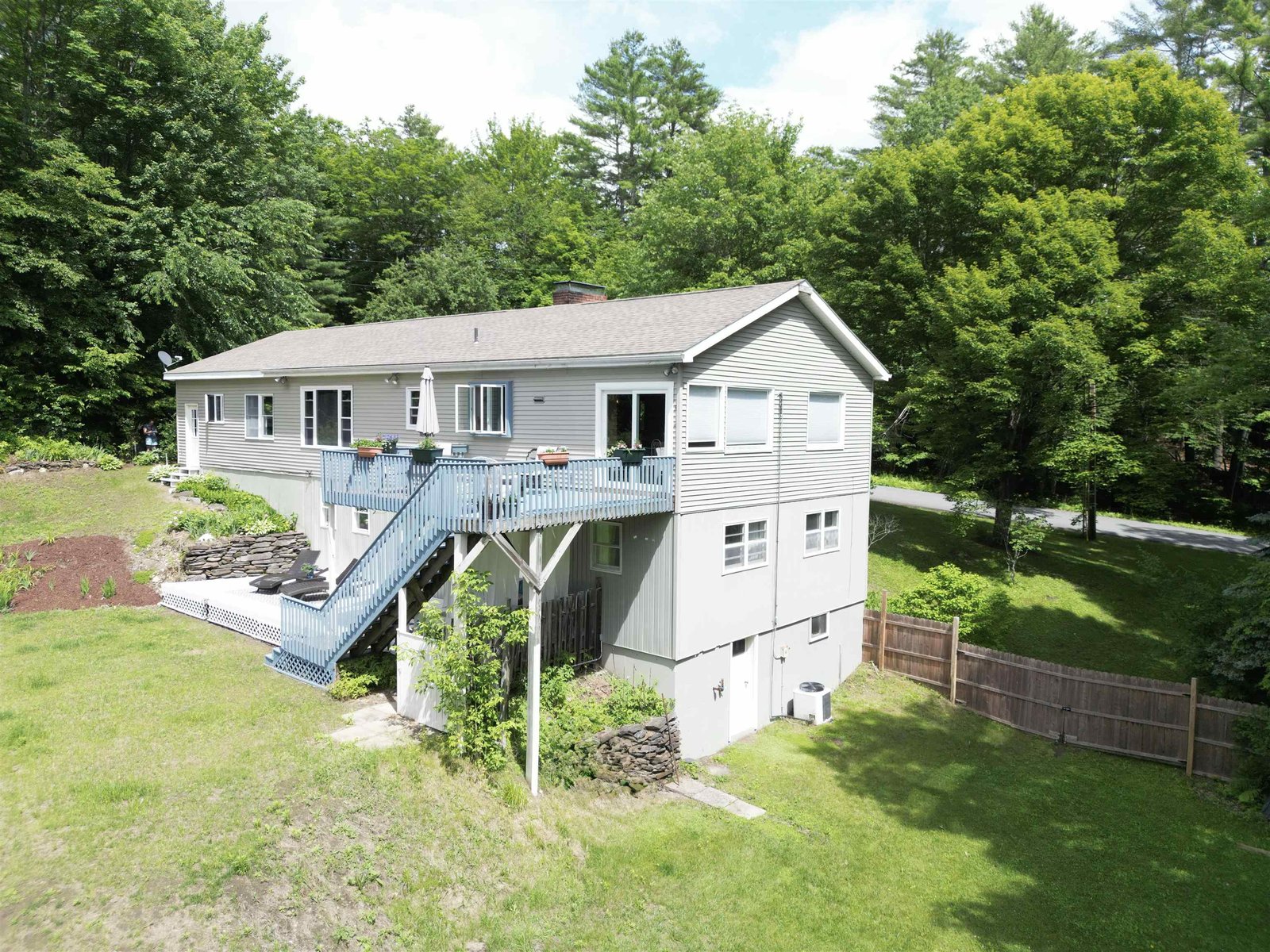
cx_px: 635
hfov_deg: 71.6
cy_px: 476
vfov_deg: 56.8
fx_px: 881
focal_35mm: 24
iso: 200
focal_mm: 6.72
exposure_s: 1/1600
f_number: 1.7
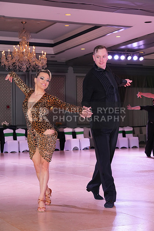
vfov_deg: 28.1
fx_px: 462
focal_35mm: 72
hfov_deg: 18.9
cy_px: 116
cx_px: 77
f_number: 7.1
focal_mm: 72
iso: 3200
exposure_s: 1/250
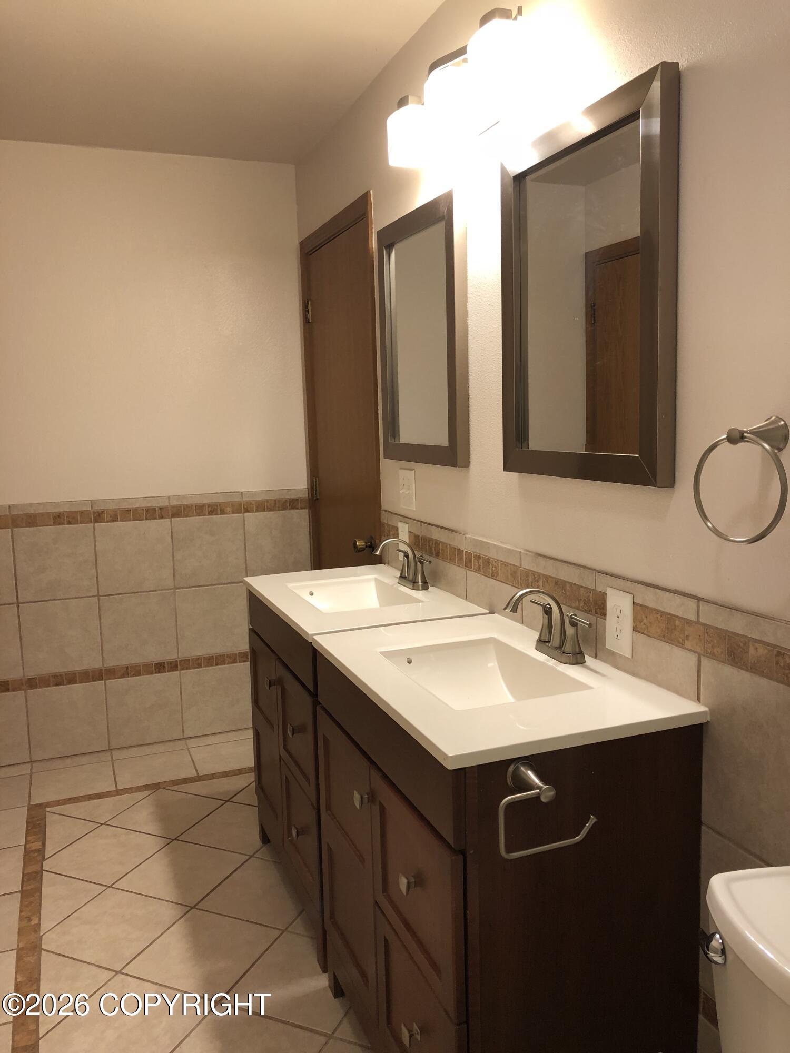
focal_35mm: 28
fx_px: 852
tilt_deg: -4.7
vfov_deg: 63.4
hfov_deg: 49.7
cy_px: 526
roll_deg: +1.3
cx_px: 395
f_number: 1.8
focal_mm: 3.99
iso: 40
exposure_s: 1/24
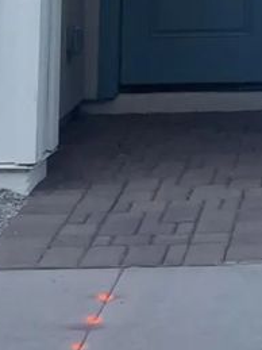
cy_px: -382
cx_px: 369
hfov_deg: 10.5
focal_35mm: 137
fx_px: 1384
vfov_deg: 12.4
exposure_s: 1/335
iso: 32
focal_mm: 4.2
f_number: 1.6
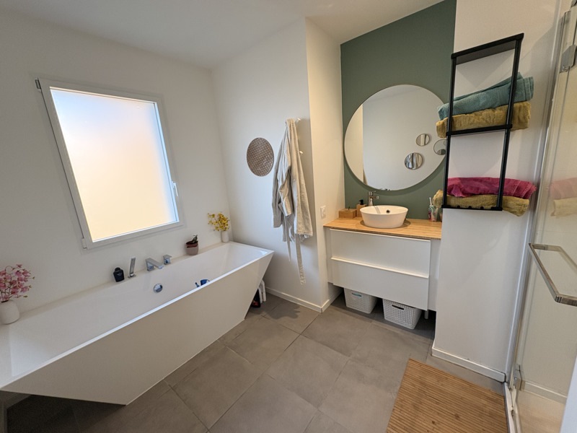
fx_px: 233
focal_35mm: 14
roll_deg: +5.1
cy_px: 216
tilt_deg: -12.2
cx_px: 288
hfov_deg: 102.1
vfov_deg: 85.7
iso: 160
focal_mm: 2.22
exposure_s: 1/100
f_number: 2.2
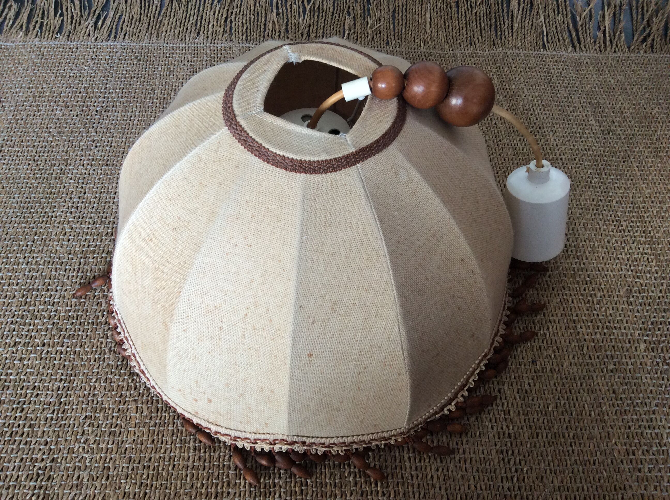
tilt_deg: -55.5
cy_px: 250
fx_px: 618
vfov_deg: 44.1
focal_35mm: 32
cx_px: 335
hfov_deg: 56.9
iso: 64
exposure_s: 1/25
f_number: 2.4
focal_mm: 3.3
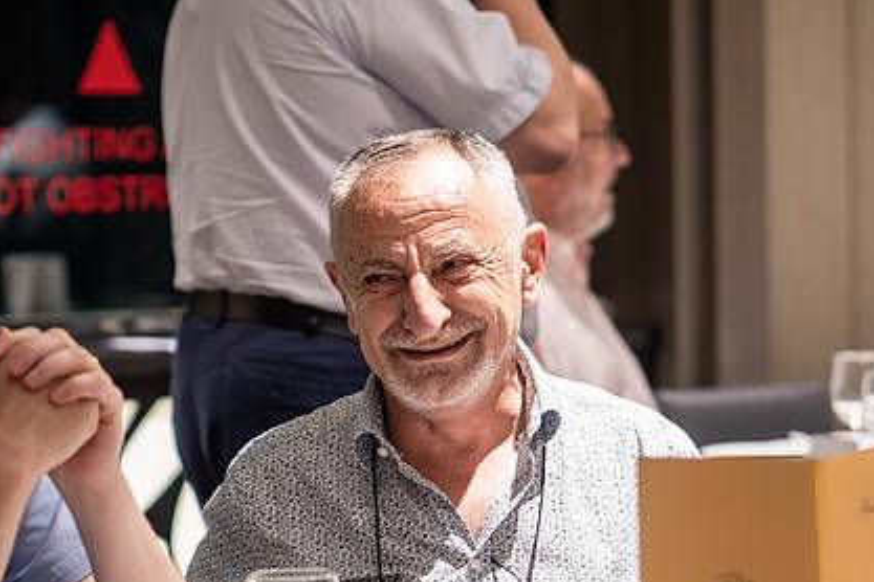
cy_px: 447
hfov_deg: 11.8
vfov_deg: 7.9
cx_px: 463
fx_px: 4224
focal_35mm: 174
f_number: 1.4
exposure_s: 1/80
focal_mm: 45
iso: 800
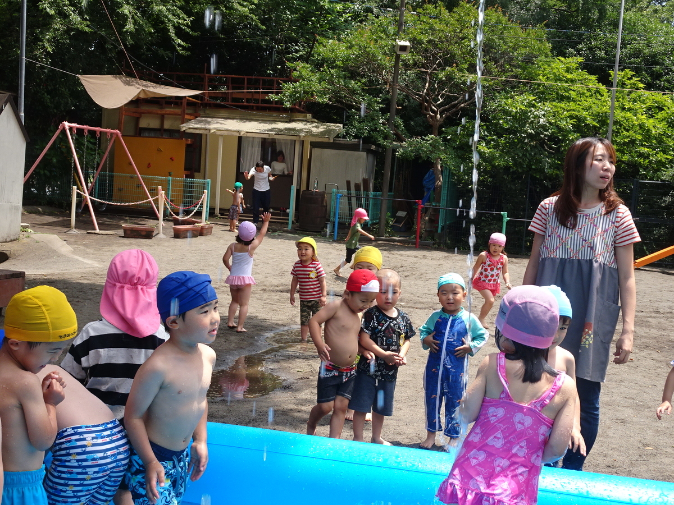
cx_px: 337
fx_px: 896
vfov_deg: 31.5
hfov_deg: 41.2
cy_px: 252
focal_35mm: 46
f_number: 4.5
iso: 80
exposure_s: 1/250
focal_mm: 7.87
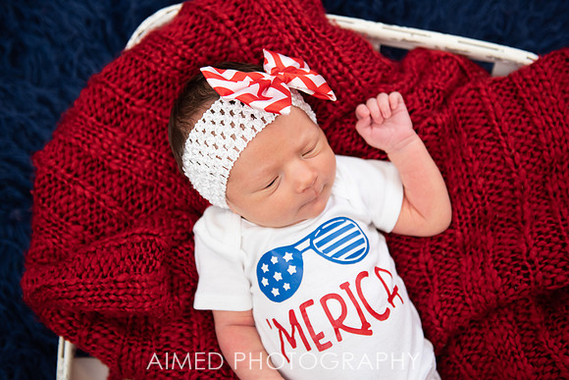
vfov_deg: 24.3
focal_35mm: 56
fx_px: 880
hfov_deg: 35.8
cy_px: 212
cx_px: 303
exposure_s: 1/250
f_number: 2.8
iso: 500
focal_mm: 50
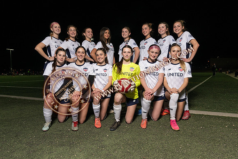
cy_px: 76
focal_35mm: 27
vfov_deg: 47.8
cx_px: 120
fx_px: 179
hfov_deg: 67.2
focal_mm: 24
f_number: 8
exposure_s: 1/80
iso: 320
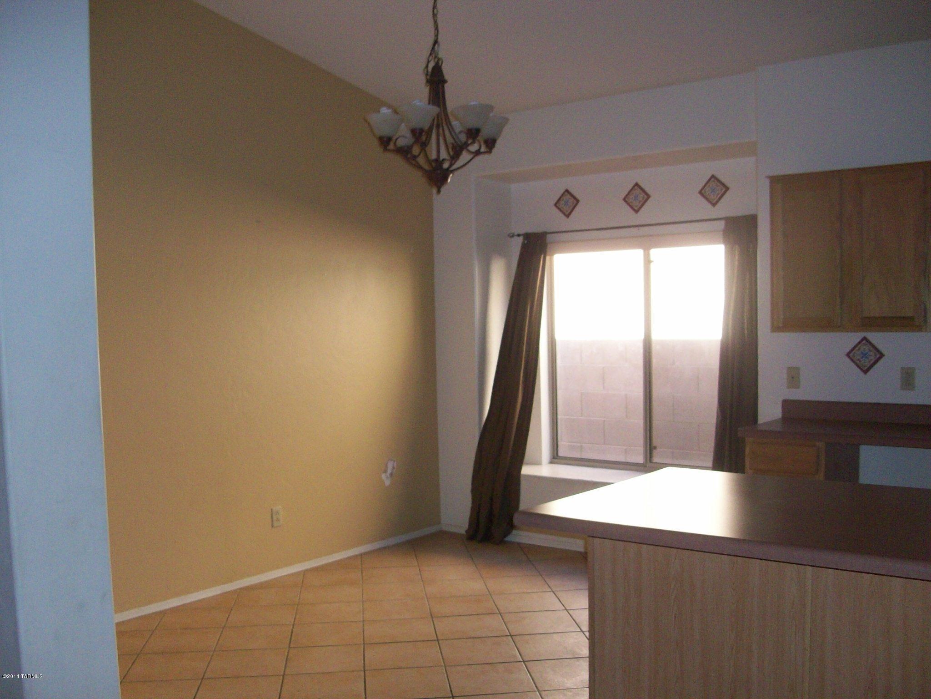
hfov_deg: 54.0
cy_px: 350
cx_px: 466
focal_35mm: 34
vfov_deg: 41.8
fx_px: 914
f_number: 2.8
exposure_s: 1/75.1
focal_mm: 5.7
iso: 160
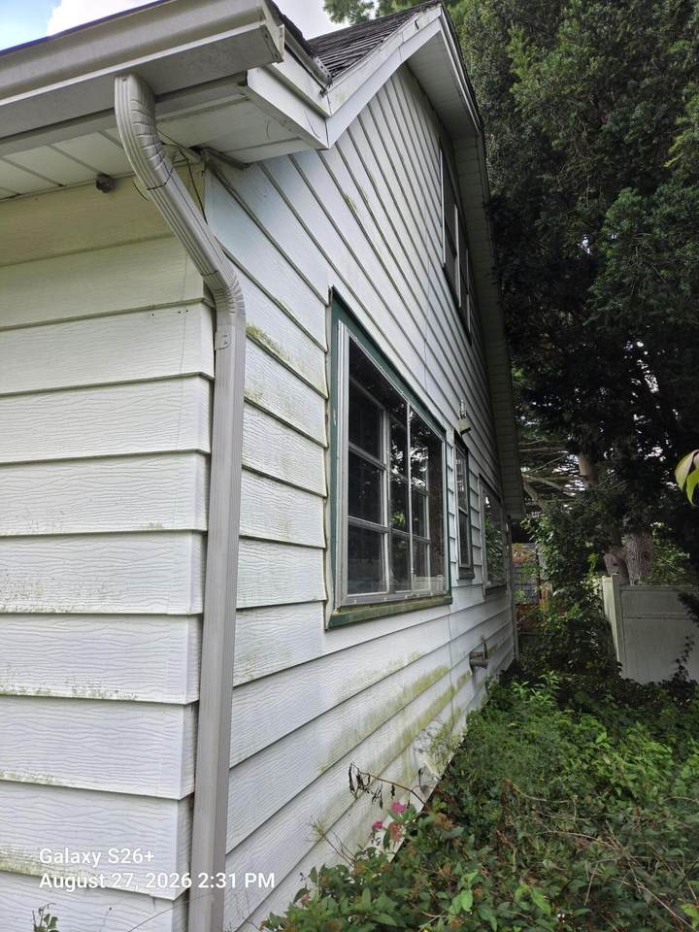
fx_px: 619
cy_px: 466
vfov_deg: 73.9
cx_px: 350
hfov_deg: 58.9
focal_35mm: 23
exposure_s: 1/180
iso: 32
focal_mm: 5.4
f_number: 1.8
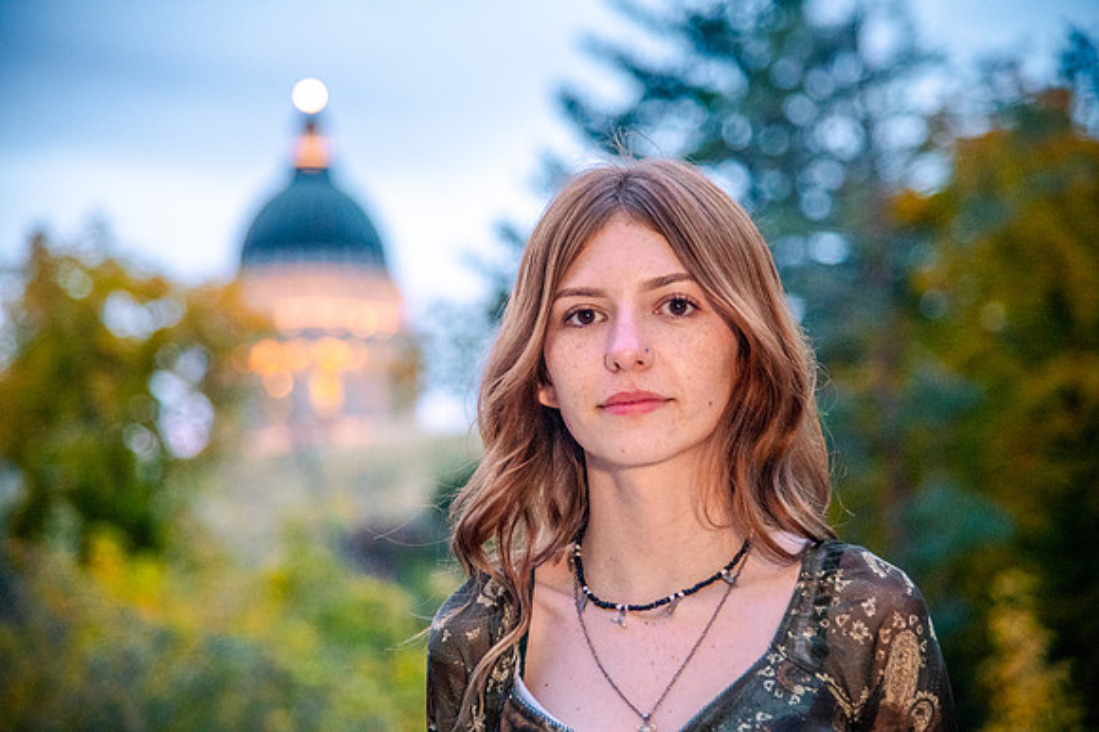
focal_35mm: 98
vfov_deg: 13.9
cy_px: 366
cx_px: 550
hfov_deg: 20.8
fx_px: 2990
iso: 8000
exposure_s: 1/125
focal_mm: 98
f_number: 4
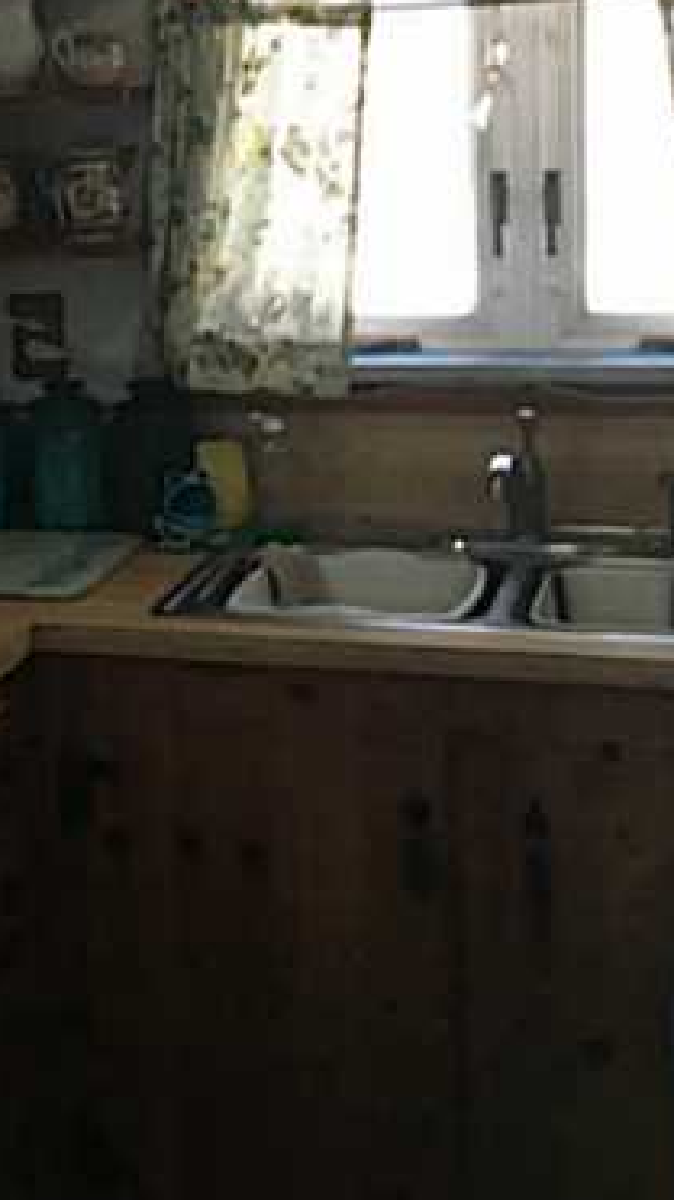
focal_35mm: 68
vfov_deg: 30.7
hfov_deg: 16.6
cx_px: -223
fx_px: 2162
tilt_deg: -5.9
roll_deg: +2.3
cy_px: 361
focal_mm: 4.15
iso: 200
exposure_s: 1/30
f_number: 2.2
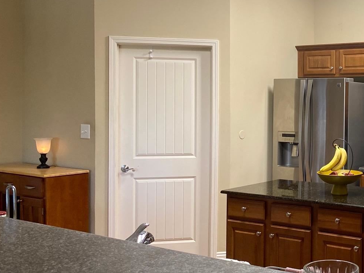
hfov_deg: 33.6
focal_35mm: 53
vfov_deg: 27.5
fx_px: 557
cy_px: 115
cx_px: 349
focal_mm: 4.25
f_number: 1.8
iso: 100
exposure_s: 1/60
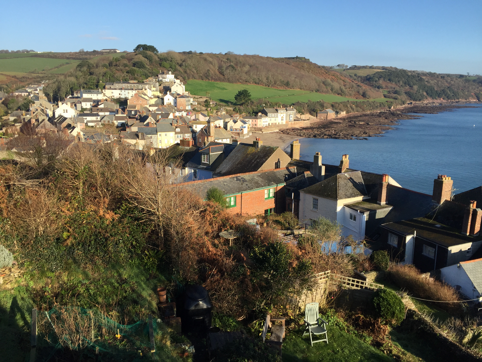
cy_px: 181
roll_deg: +0.2
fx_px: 404
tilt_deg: -12.6
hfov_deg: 61.7
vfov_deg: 48.2
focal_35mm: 29
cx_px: 241
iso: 32
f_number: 2.2
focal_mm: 4.15
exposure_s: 1/1582
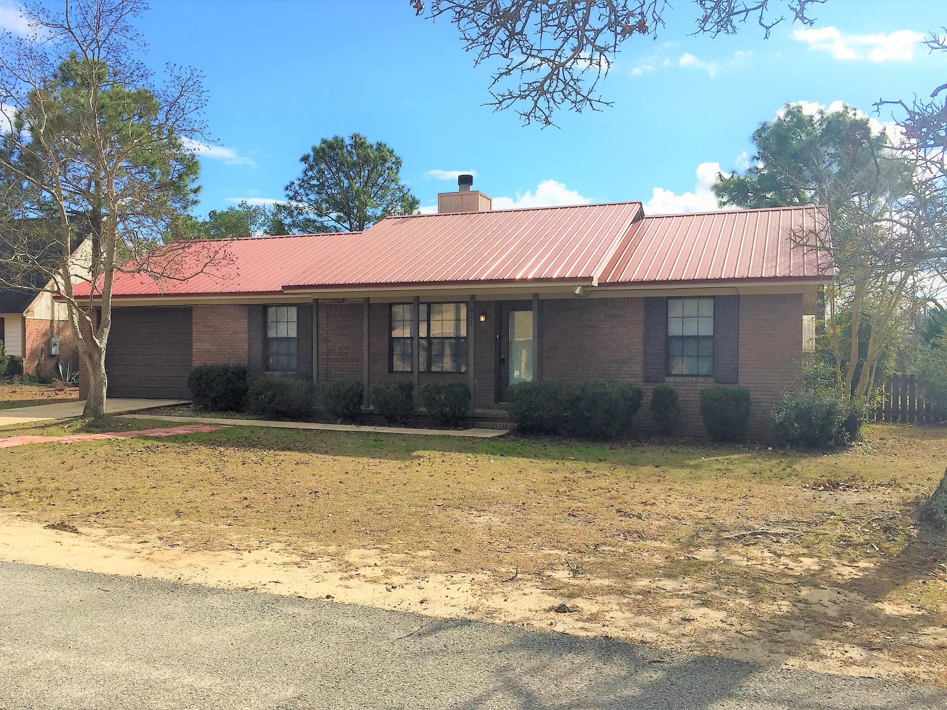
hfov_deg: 61.7
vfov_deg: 48.2
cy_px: 355
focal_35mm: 29
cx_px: 474
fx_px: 793
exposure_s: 1/2639
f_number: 2.2
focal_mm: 4.15
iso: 32
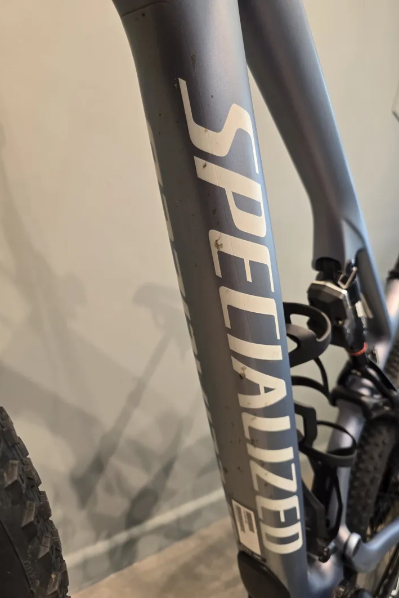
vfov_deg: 73.7
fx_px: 399
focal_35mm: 24
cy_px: 299
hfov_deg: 53.0
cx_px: 221
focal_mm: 6.3
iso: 100
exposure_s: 1/50
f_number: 1.7
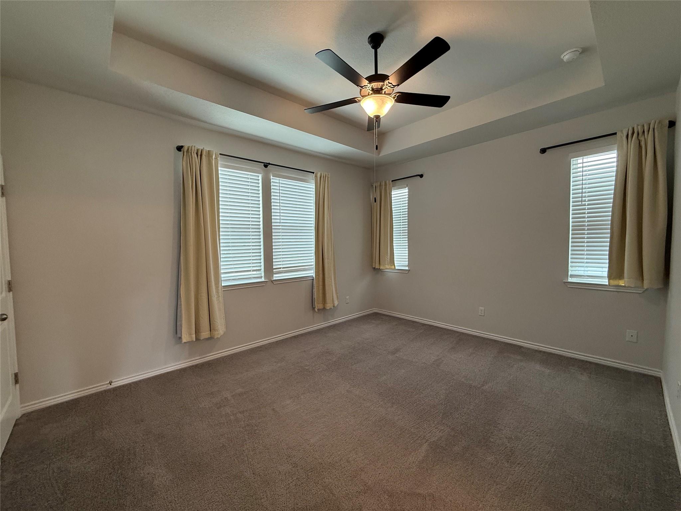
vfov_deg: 85.7
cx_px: 340
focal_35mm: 14
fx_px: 275
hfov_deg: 102.1
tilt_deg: -0.5
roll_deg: +0.9
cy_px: 256
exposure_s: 1/120
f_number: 2.2
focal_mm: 2.22
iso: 200
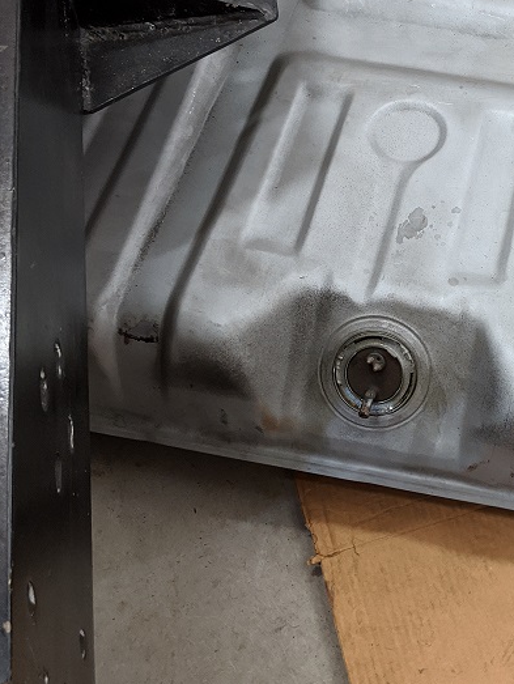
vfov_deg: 36.5
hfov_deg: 26.9
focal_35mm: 52
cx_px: 481
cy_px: 250
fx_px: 1028
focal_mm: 4.44
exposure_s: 1/24
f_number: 1.8
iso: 231
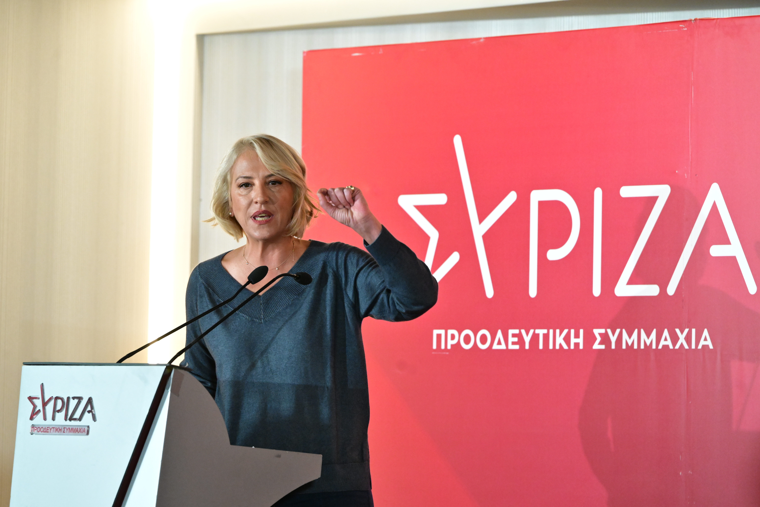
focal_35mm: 185
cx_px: 380
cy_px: 254
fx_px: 3905
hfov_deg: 11.1
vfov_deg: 7.4
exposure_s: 1/320
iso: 6400
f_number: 5.6
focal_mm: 185
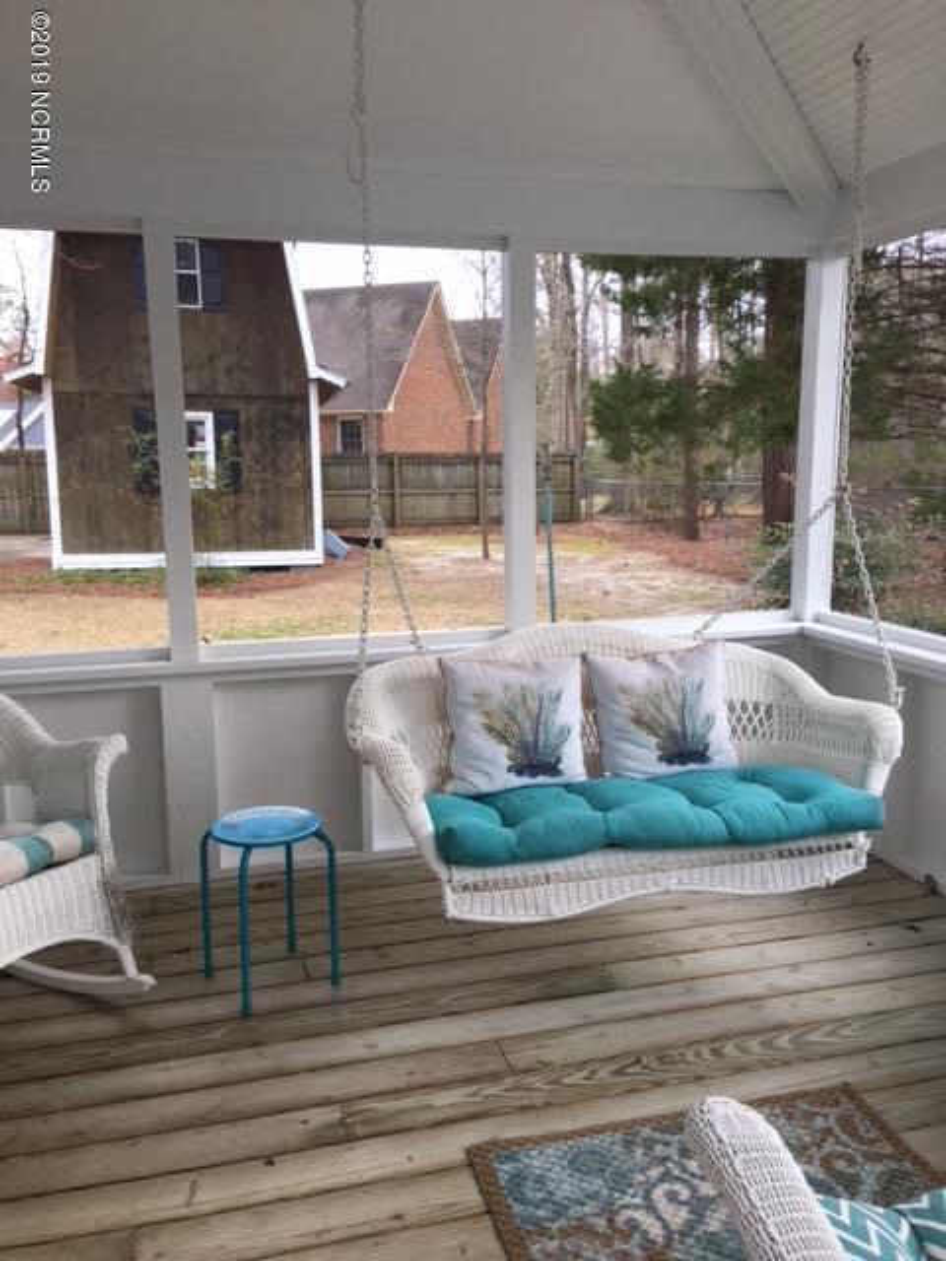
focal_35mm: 29
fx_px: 1057
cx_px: 473
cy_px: 630
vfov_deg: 61.7
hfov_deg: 48.2
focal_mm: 4.15
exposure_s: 1/120
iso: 40
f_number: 2.2
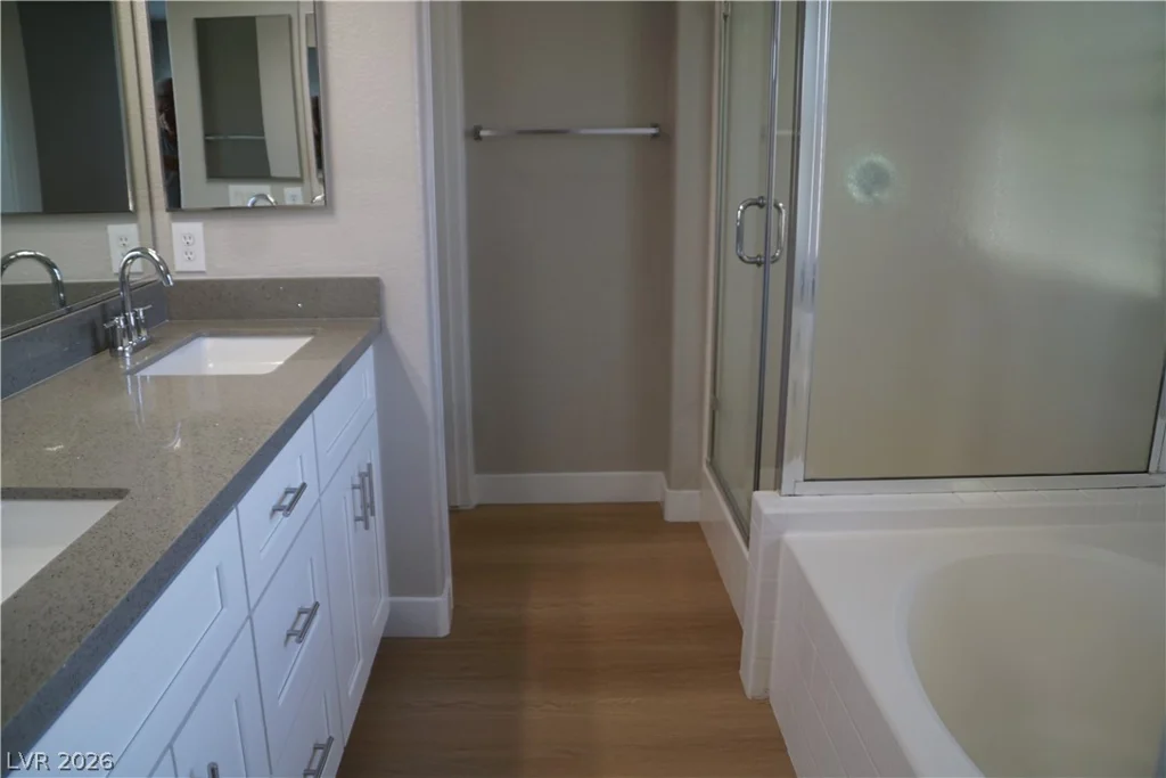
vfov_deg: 47.9
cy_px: 389
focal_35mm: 27
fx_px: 875
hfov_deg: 67.4
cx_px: 583
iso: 400
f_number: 4
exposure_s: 1/160
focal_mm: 18
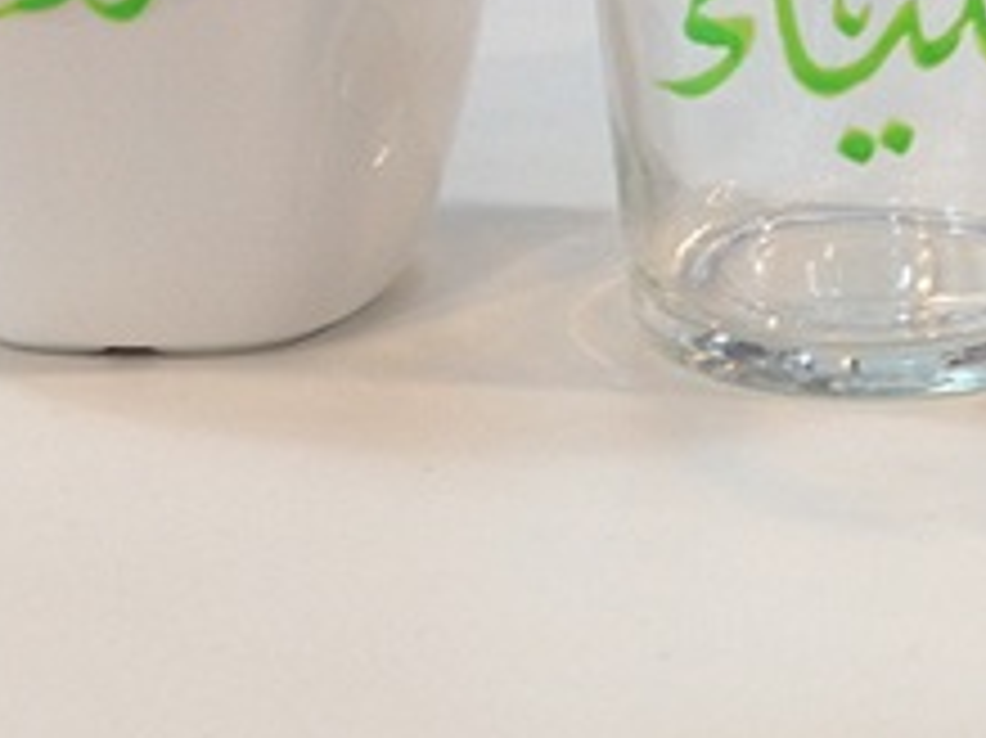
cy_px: -32
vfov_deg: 15.1
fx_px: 2733
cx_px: 869
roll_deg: +0.2
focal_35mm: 96
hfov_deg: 20.1
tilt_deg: -11.6
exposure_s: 1/20
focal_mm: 4.28
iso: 64
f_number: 2.4
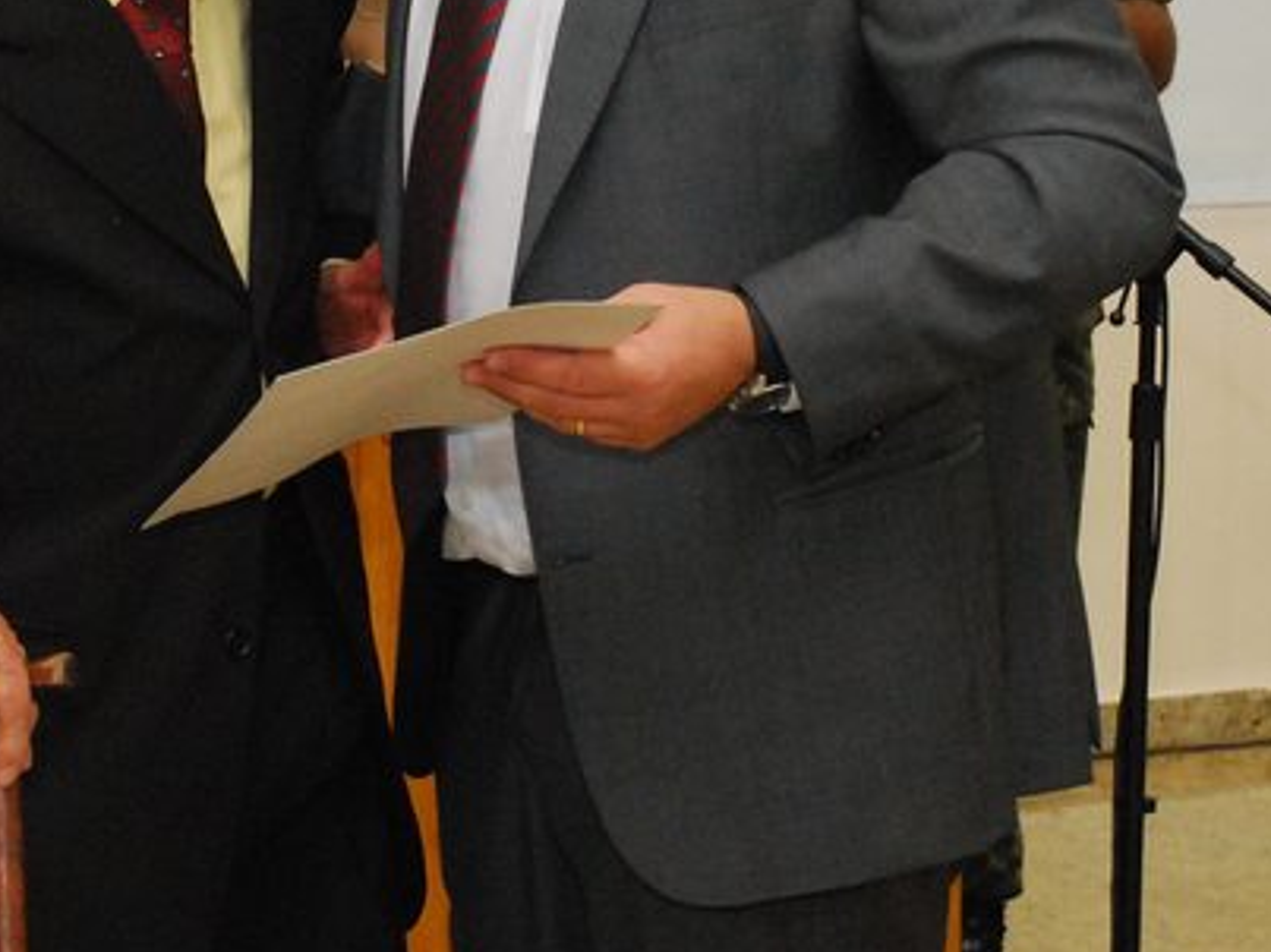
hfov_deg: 11.2
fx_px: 6460
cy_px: 102
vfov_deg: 8.4
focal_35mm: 176
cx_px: 432
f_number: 6.3
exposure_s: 1/60
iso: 1600
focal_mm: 48
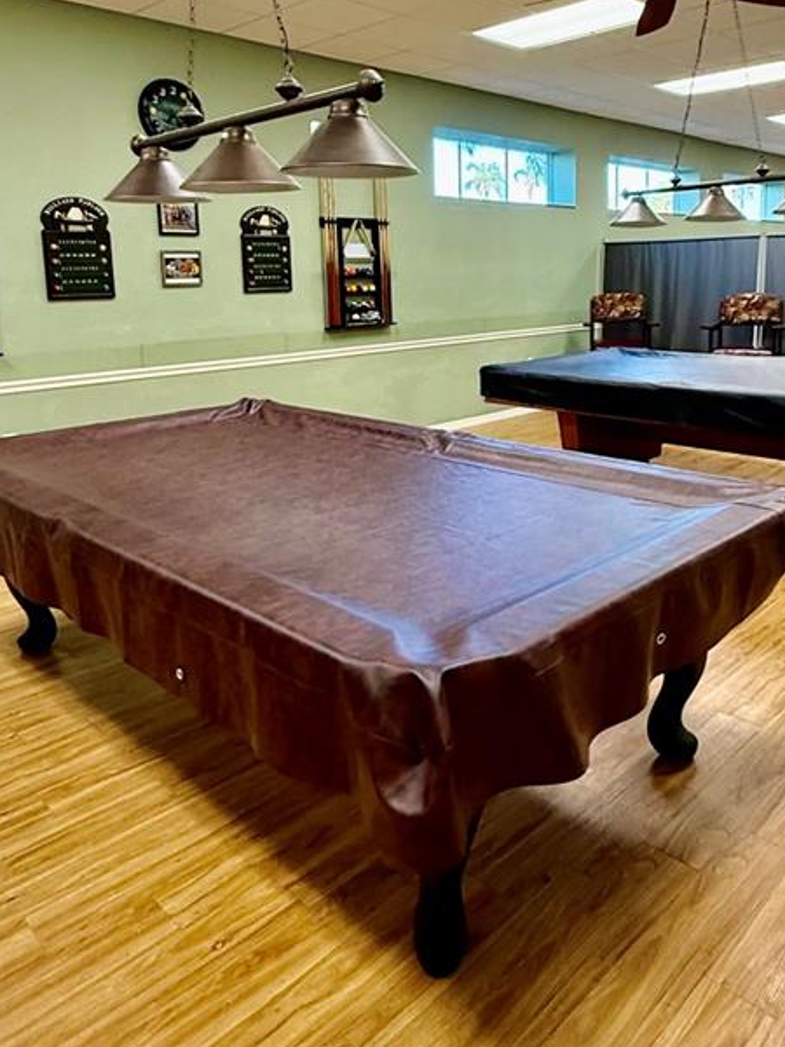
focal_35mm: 28
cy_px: 400
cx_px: 462
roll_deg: +2.8
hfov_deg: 49.5
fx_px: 847
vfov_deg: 62.7
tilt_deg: -8.7
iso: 320
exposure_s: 1/60
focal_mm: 2.22
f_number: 2.2
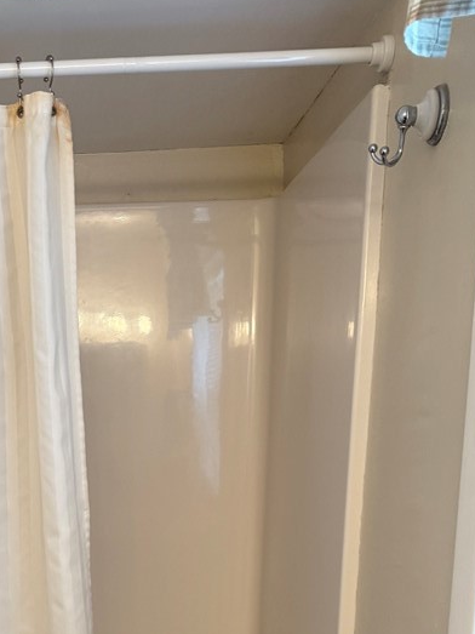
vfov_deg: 36.9
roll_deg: +1.5
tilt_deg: -12.4
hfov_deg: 29.4
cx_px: 34
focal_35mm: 47
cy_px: 612
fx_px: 860
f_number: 1.78
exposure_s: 1/120
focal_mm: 6.76
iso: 160
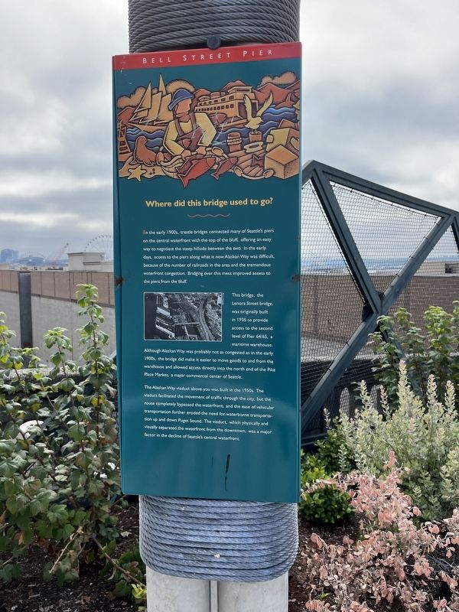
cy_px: 306
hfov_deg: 53.1
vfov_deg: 67.3
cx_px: 230
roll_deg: +1.1
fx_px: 460
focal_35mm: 26
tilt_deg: -4.5
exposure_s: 1/1580
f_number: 1.6
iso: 50
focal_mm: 5.1
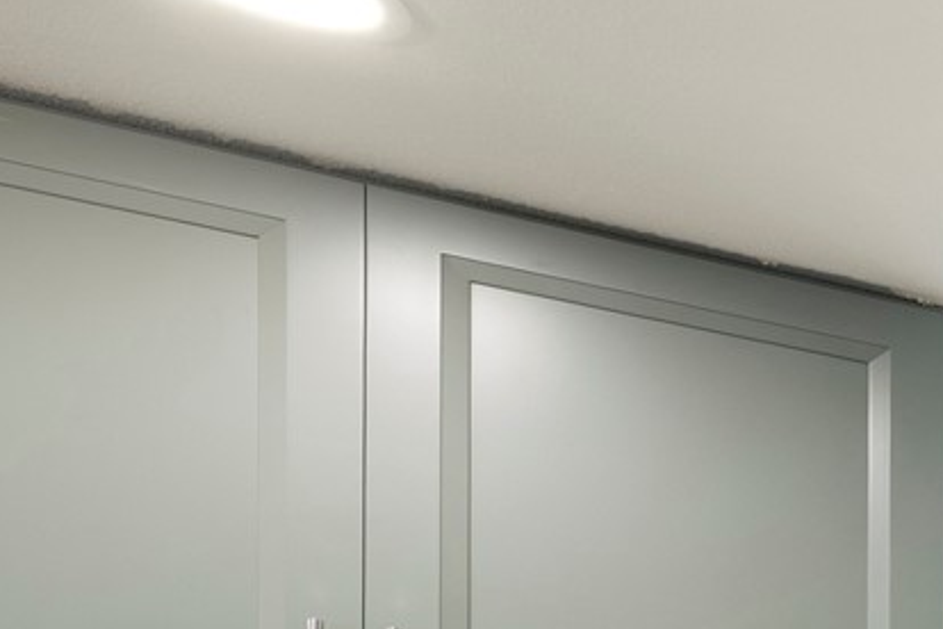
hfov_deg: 15.7
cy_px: 1094
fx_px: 1650
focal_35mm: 63
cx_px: 2209
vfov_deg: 17.8
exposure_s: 1/10
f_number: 8
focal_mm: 12
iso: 100
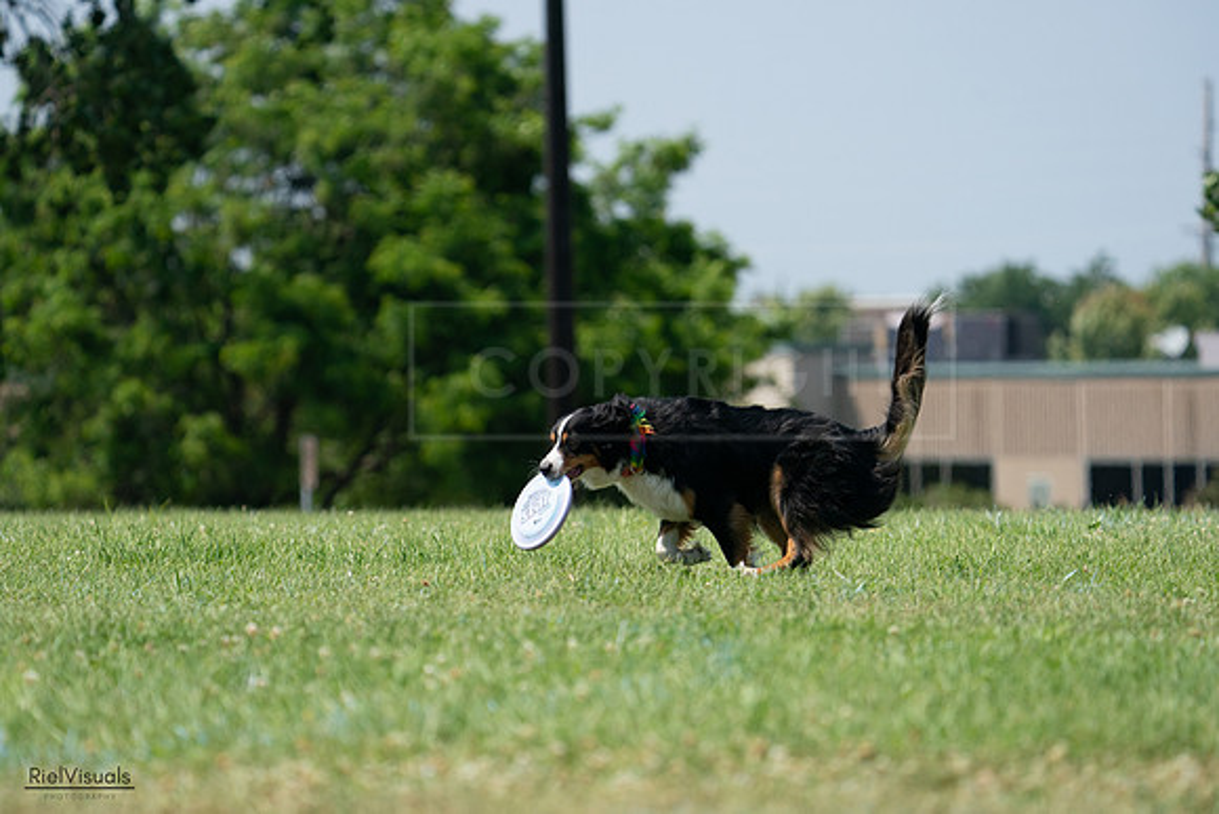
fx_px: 10567
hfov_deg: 6.6
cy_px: 407
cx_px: 610
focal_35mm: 312
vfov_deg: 4.4
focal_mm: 312
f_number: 6.3
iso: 800
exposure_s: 1/4000
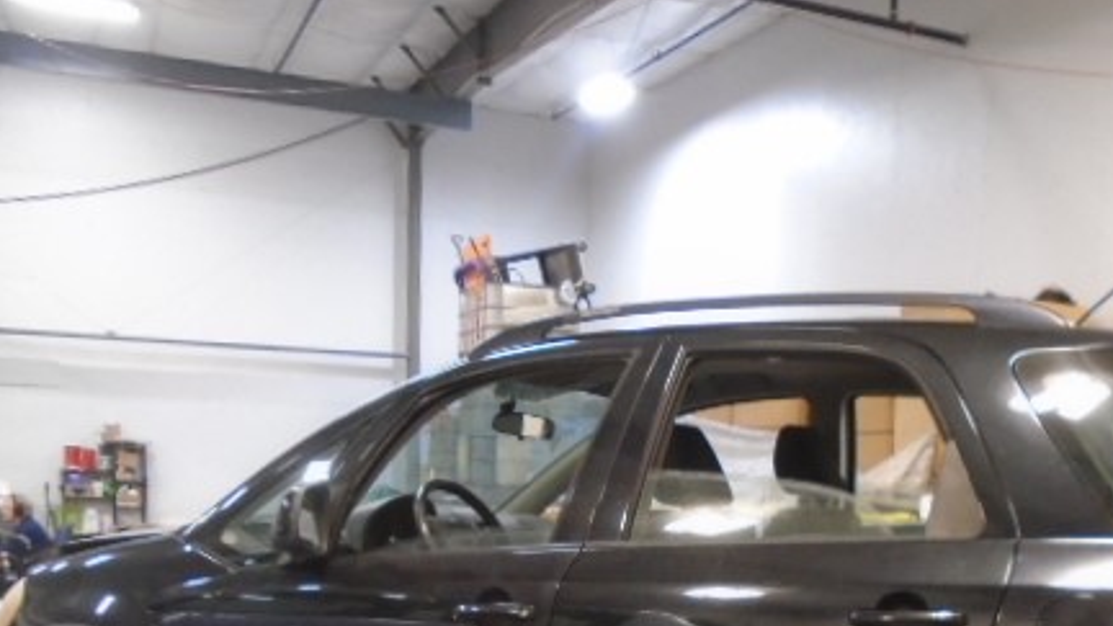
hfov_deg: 47.9
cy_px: 605
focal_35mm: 42
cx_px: 698
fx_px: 1240
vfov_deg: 27.0
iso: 400
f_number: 3.2
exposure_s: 1/13
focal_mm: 4.6
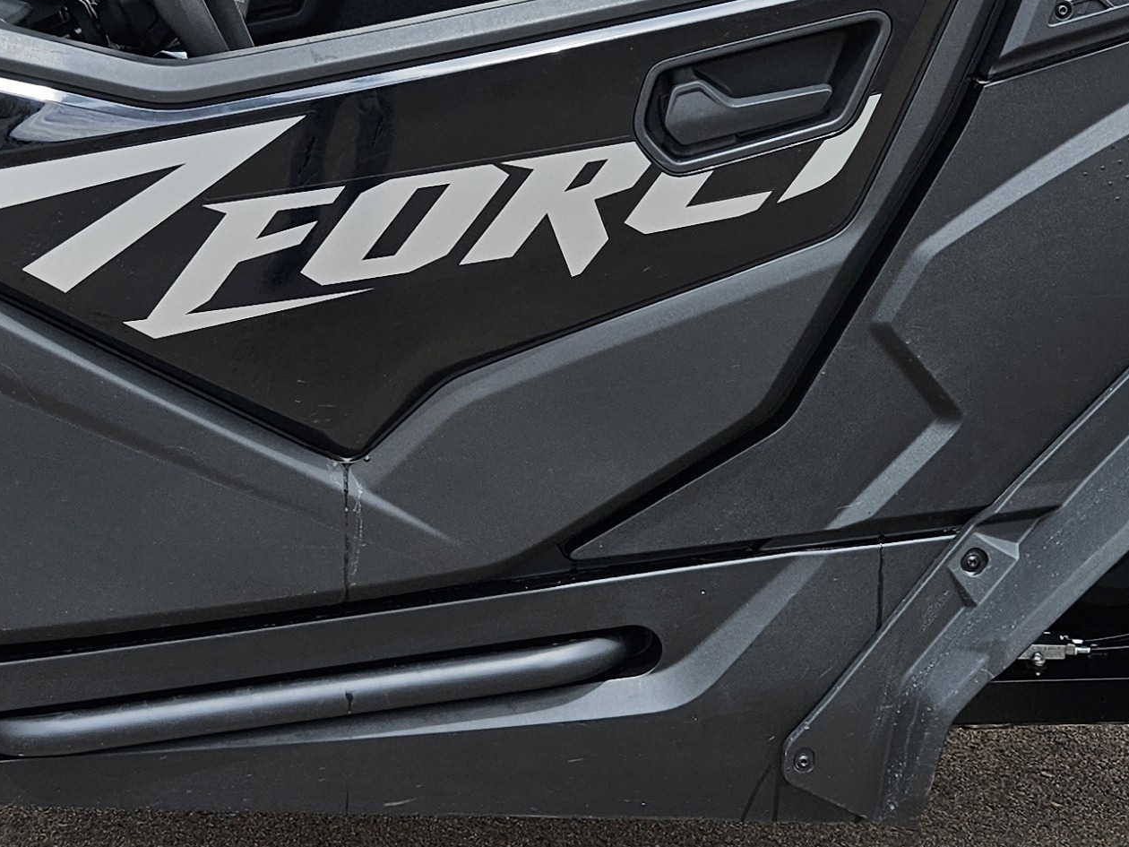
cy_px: 226
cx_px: 383
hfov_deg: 26.5
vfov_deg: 20.0
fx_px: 2381
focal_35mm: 73
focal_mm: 5.4
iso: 25
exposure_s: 1/1262
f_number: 1.8
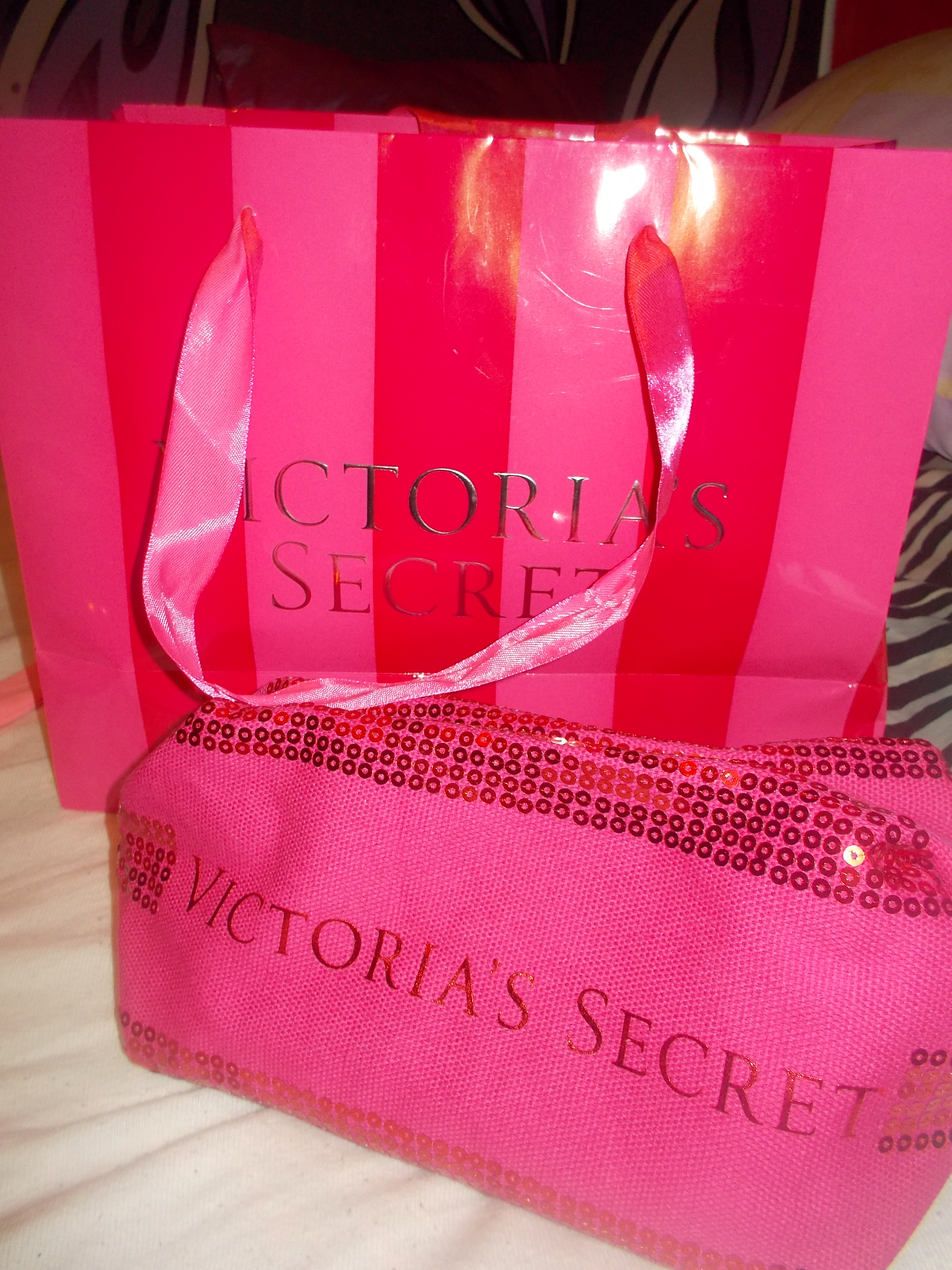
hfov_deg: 48.2
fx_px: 1063
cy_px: 635
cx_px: 476
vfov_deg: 61.7
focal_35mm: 29
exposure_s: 1/30
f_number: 3.3
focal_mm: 4.1
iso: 200
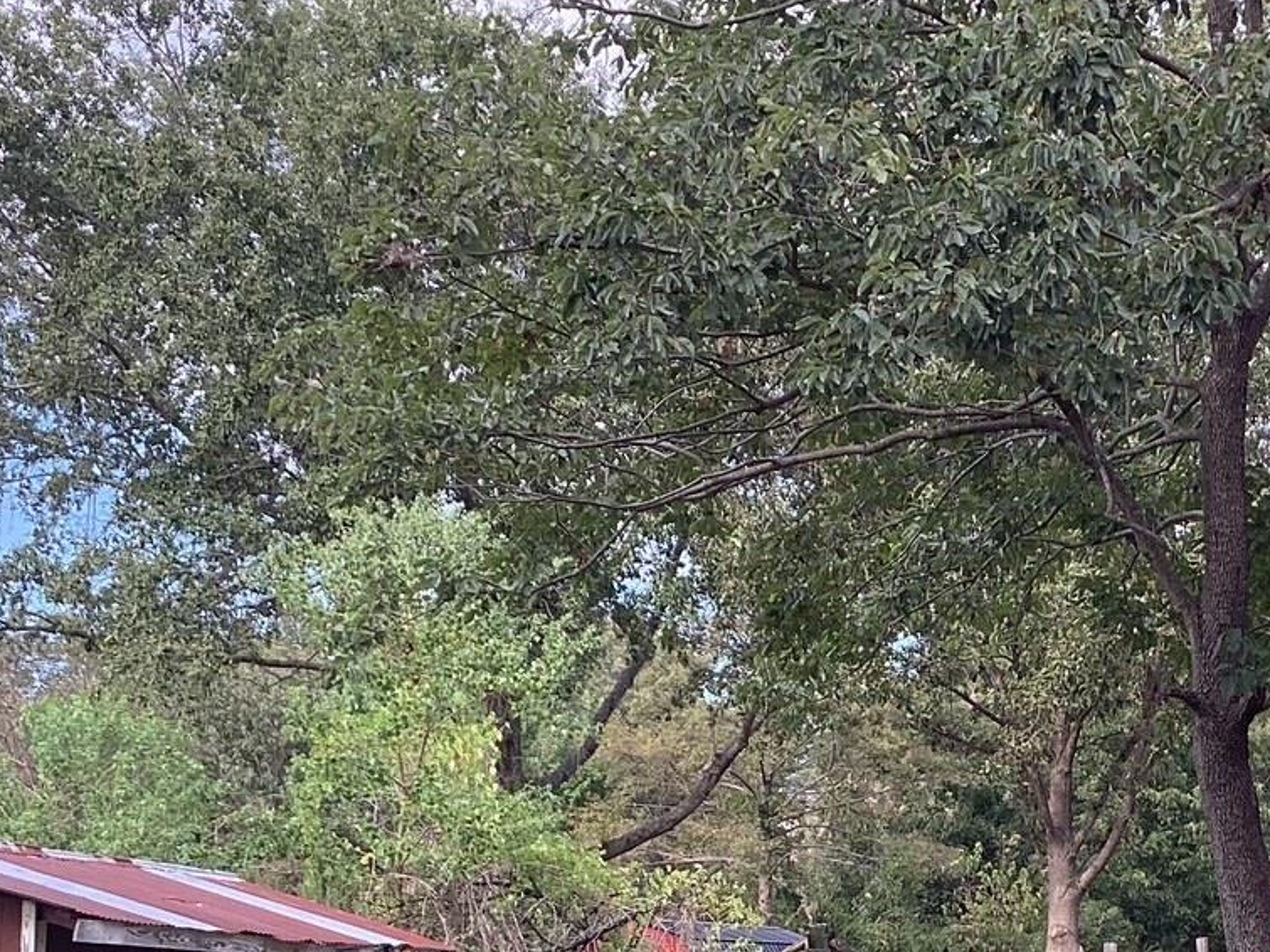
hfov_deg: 28.5
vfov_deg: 21.2
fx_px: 2458
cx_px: 959
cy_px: 932
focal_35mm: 67
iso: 25
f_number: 2.4
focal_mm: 3.3
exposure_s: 1/163
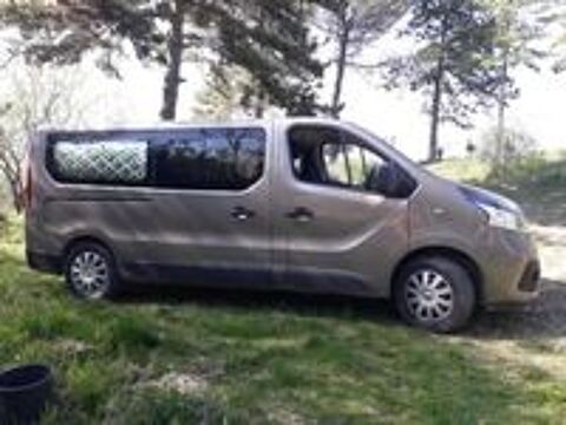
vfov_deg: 51.4
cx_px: 283
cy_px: 212
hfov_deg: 65.3
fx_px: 441
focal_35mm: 27
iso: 40
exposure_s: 1/279
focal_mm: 3.6
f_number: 1.9
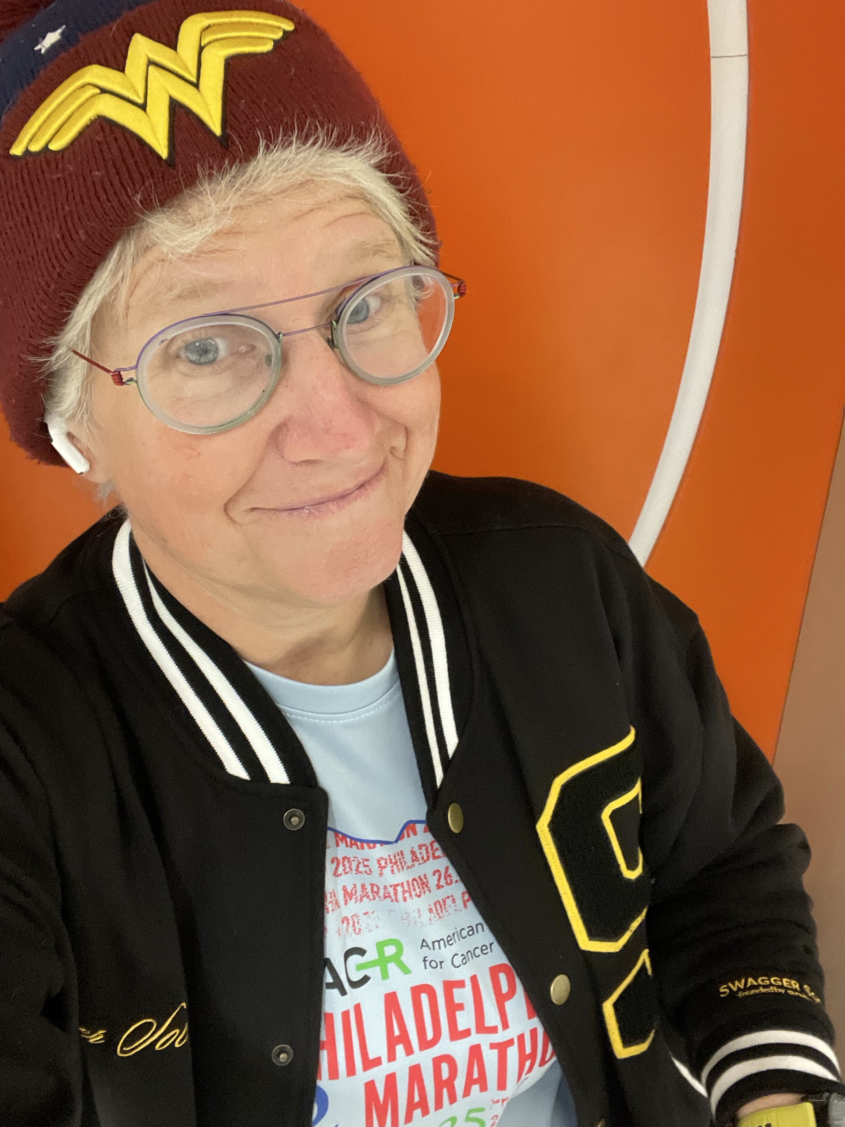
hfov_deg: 46.8
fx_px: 976
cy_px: 564
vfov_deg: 60.0
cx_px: 422
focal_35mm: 30
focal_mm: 2.71
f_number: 2.2
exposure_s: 1/40
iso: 320
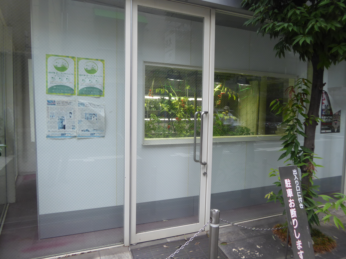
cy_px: 130
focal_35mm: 25
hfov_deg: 69.4
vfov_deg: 54.9
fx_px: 250
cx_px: 173
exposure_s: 1/60
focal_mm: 4.3
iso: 125
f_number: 3.3
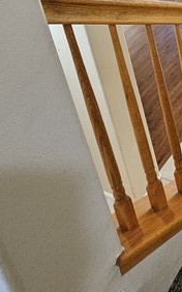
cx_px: 335
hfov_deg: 19.1
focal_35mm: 50
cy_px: -99
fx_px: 397
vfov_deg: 30.5
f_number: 2.2
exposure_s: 1/30
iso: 320
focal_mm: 1.74
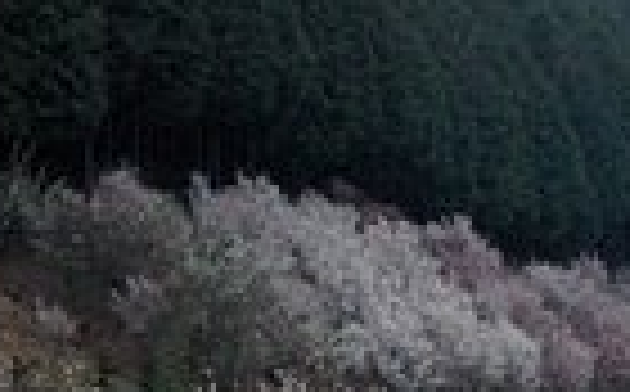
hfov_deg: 10.6
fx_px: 3358
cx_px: 724
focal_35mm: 196
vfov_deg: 6.6
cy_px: 536
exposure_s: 1/50
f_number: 7.1
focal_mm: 35
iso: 1600
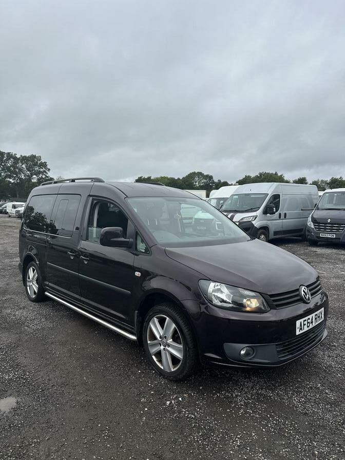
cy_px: 230
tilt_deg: -7.0
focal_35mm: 24
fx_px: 319
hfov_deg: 56.8
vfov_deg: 71.6
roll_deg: +0.7
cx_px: 172
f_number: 1.78
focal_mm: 6.86
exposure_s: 1/3058
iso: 80
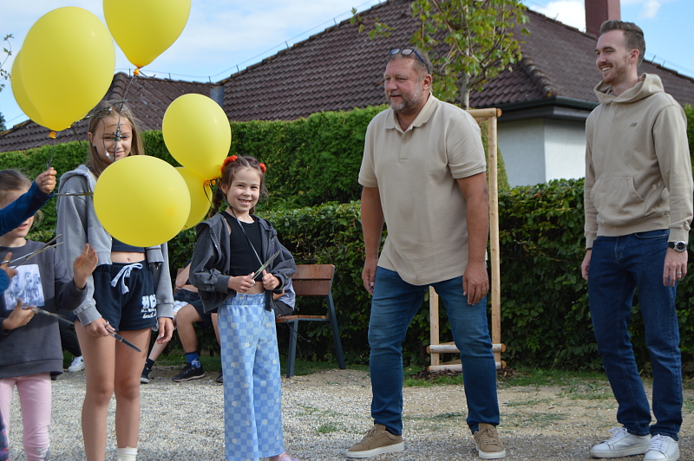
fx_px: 1213
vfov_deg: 21.5
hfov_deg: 31.9
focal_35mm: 63
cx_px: 347
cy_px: 230
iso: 100
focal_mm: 42
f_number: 7.1
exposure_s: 1/200
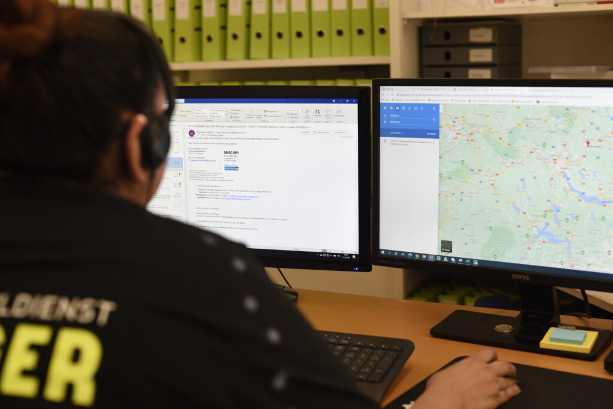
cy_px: 204
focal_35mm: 50
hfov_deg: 39.6
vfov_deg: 27.0
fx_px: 852
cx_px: 306
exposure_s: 1/125
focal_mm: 50
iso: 500
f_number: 4
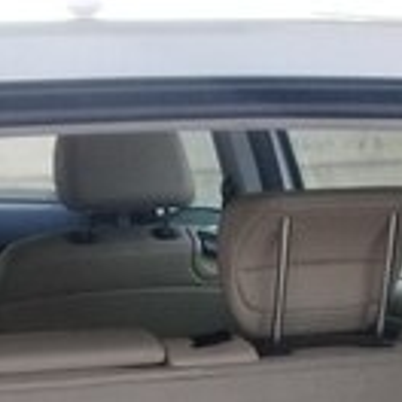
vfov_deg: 15.1
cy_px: 679
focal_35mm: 103
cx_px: 122
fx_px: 1353
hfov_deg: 16.8
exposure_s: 1/100
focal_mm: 3.3
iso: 50
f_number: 2.2
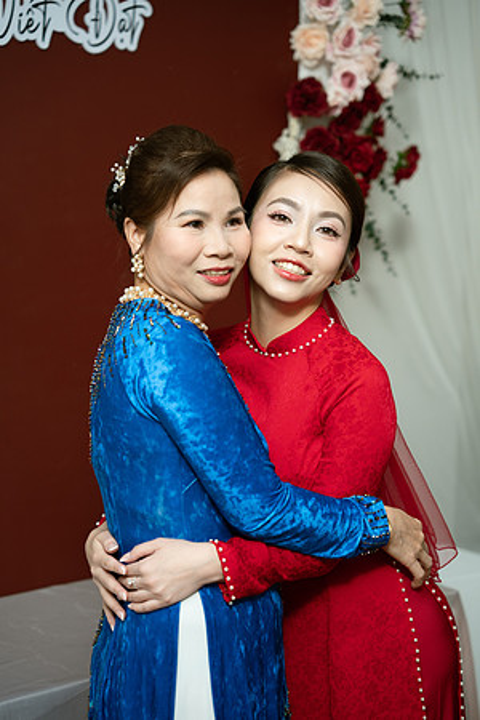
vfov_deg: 28.8
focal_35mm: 70
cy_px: 360
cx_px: 240
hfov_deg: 19.5
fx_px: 1400
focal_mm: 70
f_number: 2.8
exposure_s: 1/200
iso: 1250
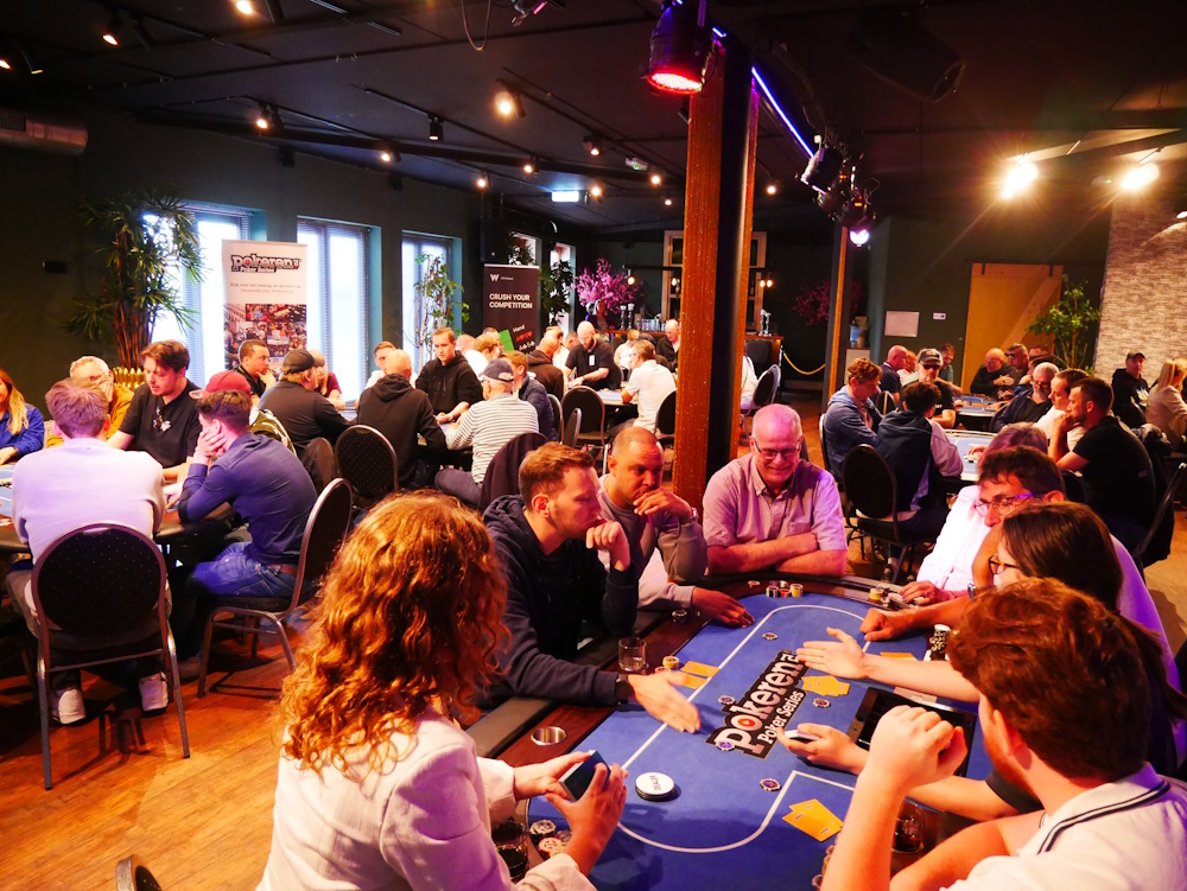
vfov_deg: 56.9
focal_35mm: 24
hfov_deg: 71.6
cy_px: 446
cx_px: 594
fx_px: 823
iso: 2500
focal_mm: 12
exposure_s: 1/60
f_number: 3.5
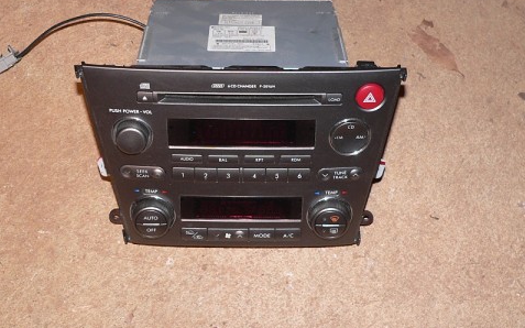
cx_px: 262
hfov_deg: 31.5
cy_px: 135
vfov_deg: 20.0
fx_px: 930
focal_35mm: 65
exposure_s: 1/60
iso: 100
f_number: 2.8
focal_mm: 10.1
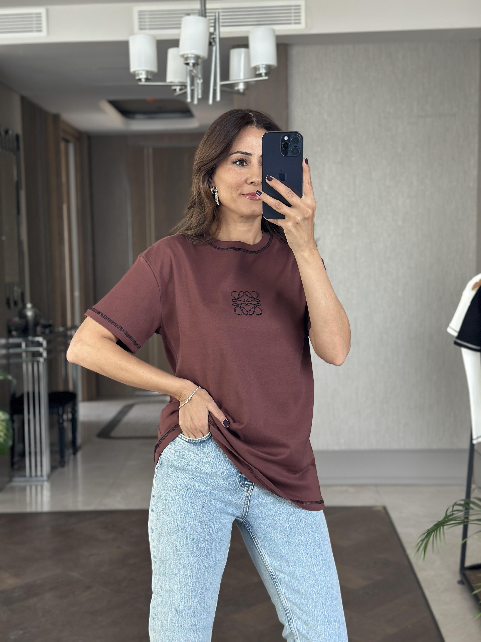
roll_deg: +2.2
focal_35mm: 48
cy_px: 321
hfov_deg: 30.3
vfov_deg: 39.7
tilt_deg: -16.8
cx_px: 240
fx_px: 889
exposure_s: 1/85
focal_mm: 6.86
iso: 125
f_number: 1.78
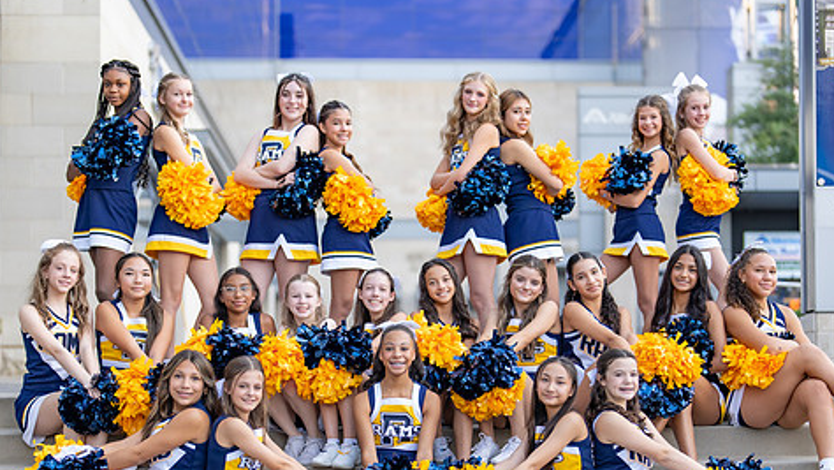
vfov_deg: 15.8
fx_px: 1681
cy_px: 363
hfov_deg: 27.9
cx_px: 443
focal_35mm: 76
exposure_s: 1/800
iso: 160
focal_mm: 50
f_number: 1.2
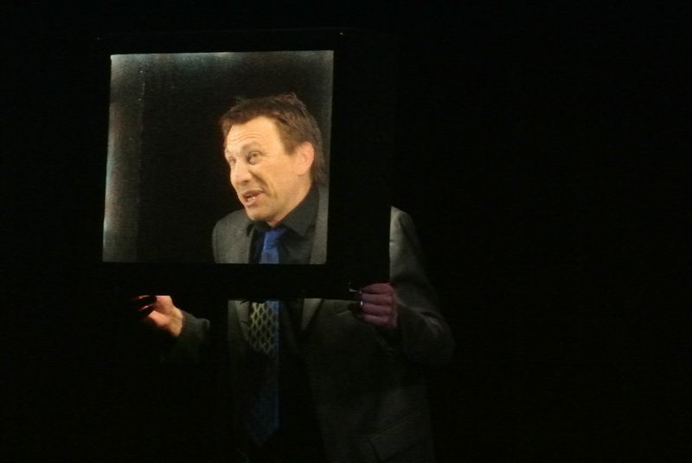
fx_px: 4156
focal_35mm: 216
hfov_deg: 9.5
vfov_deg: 6.4
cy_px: 232
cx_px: 346
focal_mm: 80.1
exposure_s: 1/50
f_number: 11
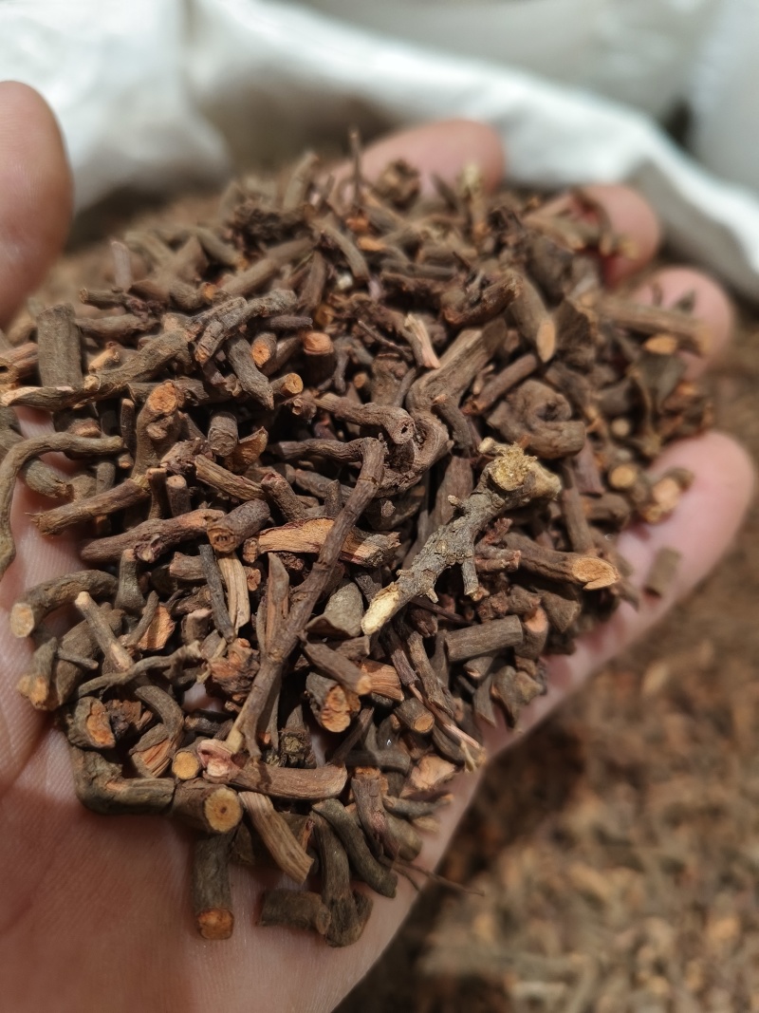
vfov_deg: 73.9
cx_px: 380
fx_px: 673
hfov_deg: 58.9
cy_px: 506
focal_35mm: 23
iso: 561
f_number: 1.88
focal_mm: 5.6
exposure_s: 1/100
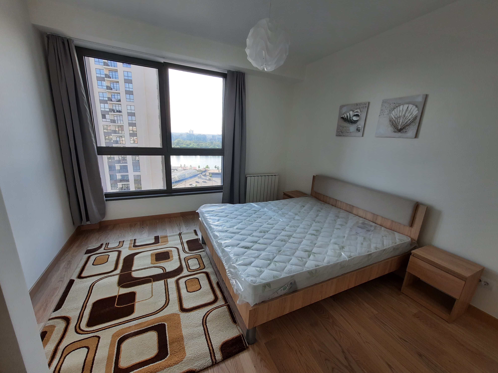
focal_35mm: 13
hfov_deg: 106.2
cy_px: 186
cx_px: 249
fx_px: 187
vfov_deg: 89.9
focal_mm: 1.74
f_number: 2.2
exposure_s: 1/100
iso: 40
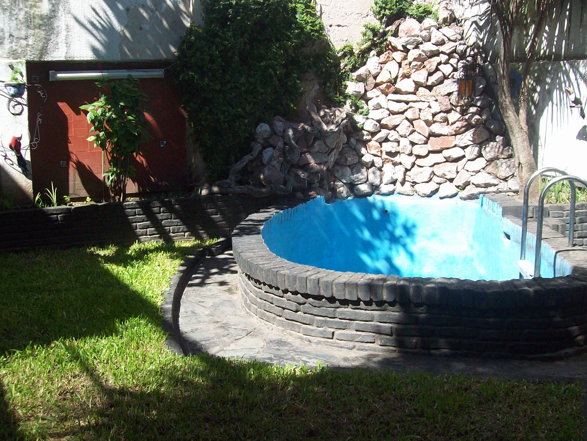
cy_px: 234
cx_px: 301
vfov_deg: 32.9
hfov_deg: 42.9
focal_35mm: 44
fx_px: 746
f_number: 2.7
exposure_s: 1/561
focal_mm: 6
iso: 80
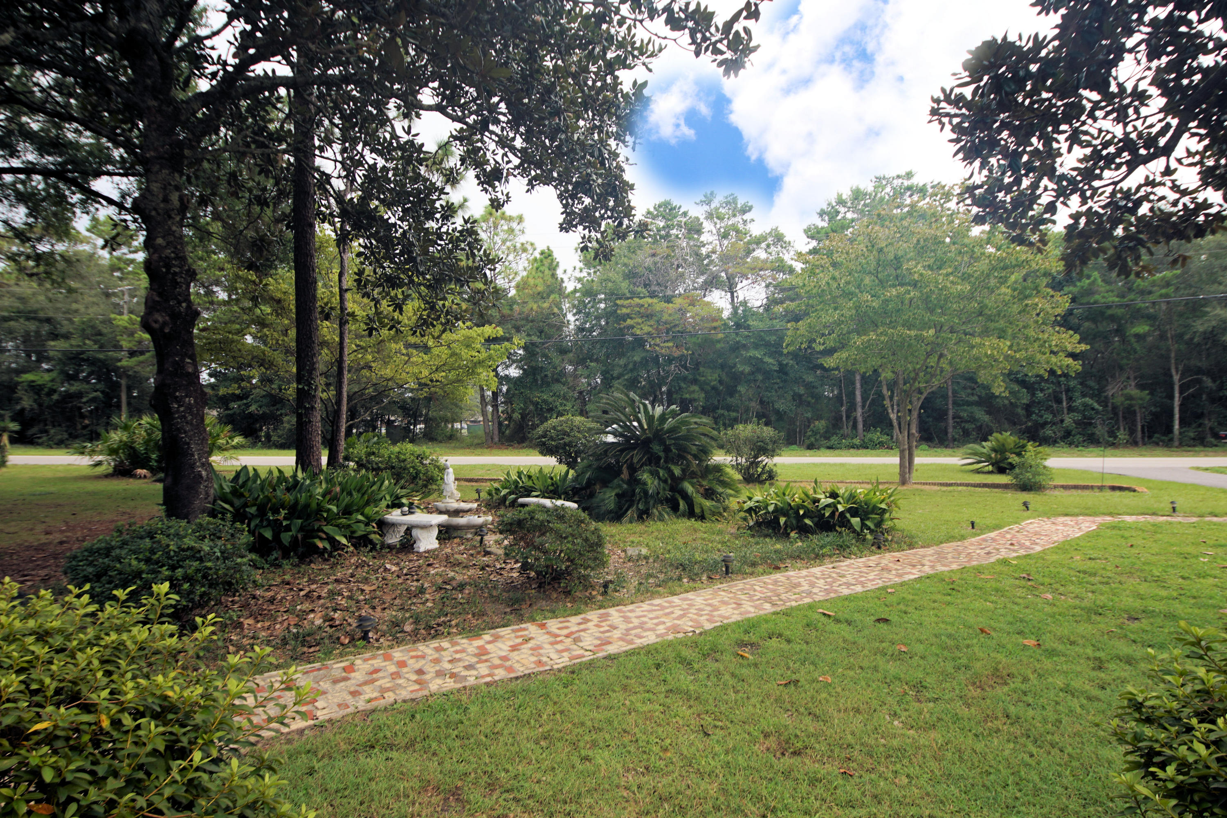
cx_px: 614
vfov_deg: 67.4
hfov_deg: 90.0
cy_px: 409
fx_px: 614
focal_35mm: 18
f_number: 5.6
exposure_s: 1/100
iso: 100
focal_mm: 12
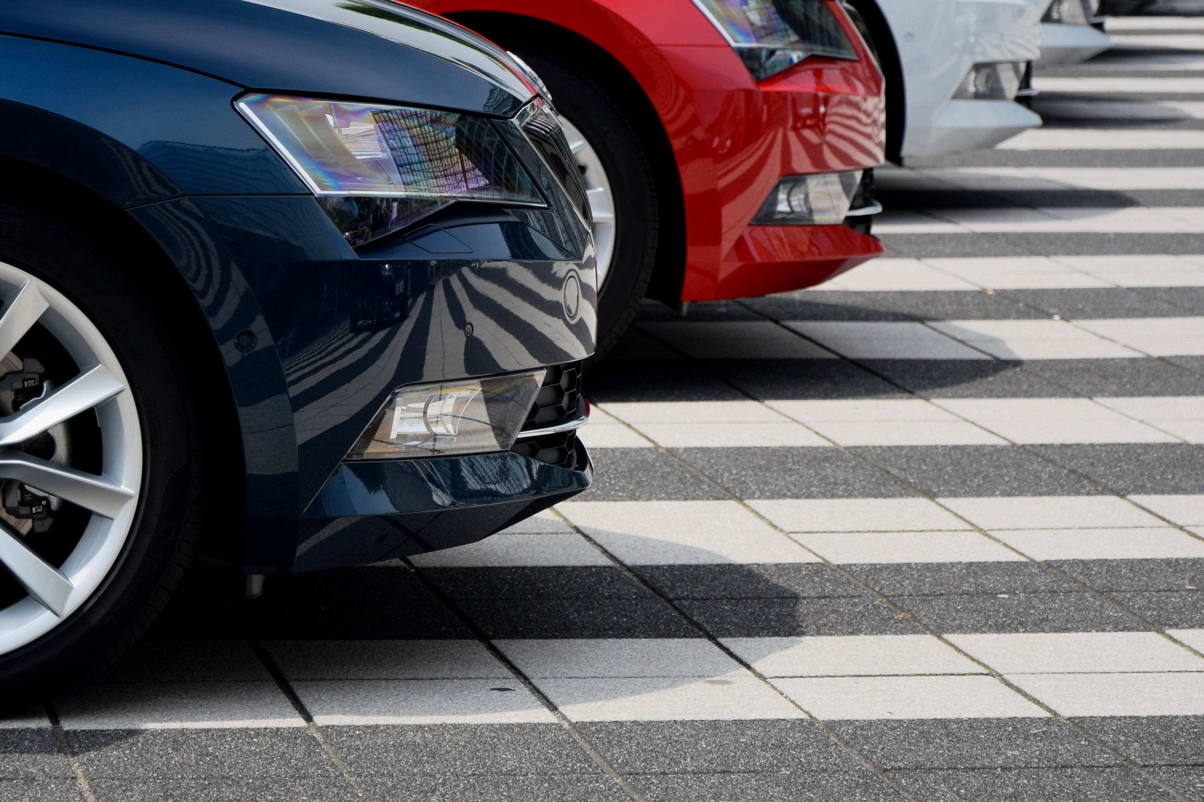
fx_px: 4548
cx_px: 426
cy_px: 285
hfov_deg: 15.1
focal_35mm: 136
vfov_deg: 10.1
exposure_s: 1/500
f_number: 5.6
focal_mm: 66
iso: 320
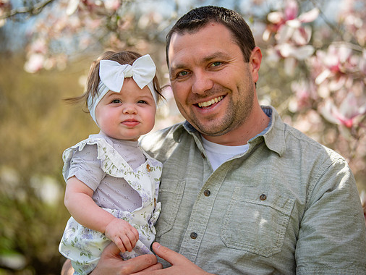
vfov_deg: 18.0
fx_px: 867
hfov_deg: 23.8
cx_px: 194
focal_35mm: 82
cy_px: 133
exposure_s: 1/4000
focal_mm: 70
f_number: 2.8
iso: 320
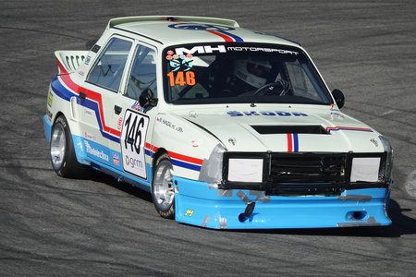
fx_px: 3582
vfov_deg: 4.4
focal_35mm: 310
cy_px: 138
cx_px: 208
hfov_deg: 6.6
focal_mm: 113.69
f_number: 5.6
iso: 100
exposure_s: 1/800
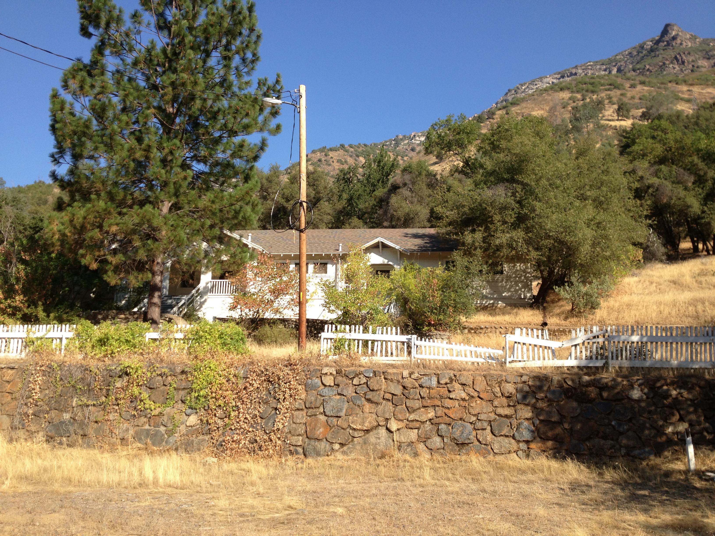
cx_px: 358
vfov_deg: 40.7
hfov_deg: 52.6
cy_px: 268
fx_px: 723
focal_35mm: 35
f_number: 2.4
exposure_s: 1/1004
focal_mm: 4.28
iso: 50
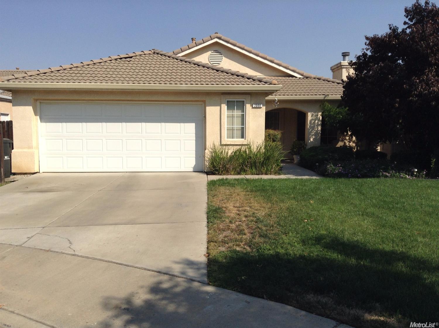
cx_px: 220
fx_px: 418
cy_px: 164
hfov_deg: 55.4
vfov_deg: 42.8
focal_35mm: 33
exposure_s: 1/1869
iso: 25
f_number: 2.4
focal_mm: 3.3
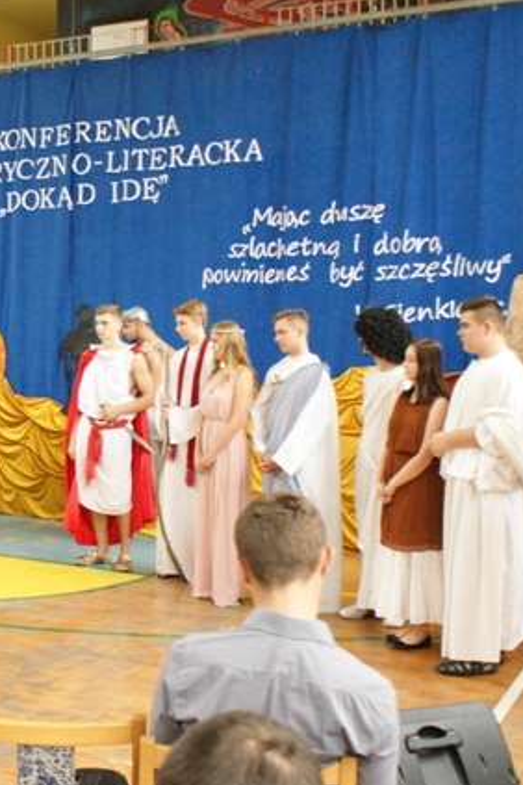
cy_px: 393
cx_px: 54
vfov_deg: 39.6
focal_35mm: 50
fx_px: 1089
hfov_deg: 26.1
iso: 1600
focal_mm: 22
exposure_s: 1/30
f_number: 4.5
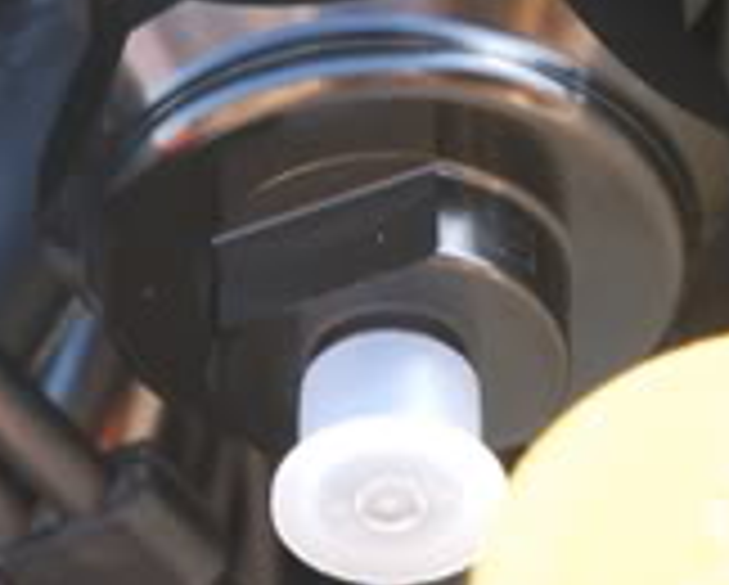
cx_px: 320
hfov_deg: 4.0
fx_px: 10520
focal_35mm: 487
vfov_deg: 3.2
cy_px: -166
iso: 200
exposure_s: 1/25
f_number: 4.5
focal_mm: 70
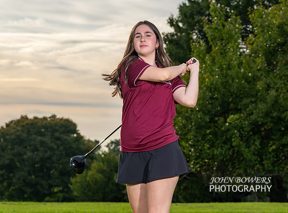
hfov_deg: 14.9
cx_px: 152
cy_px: 104
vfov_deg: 11.0
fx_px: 1104
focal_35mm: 133
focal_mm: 70
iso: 80
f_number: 5.6
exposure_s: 1/400
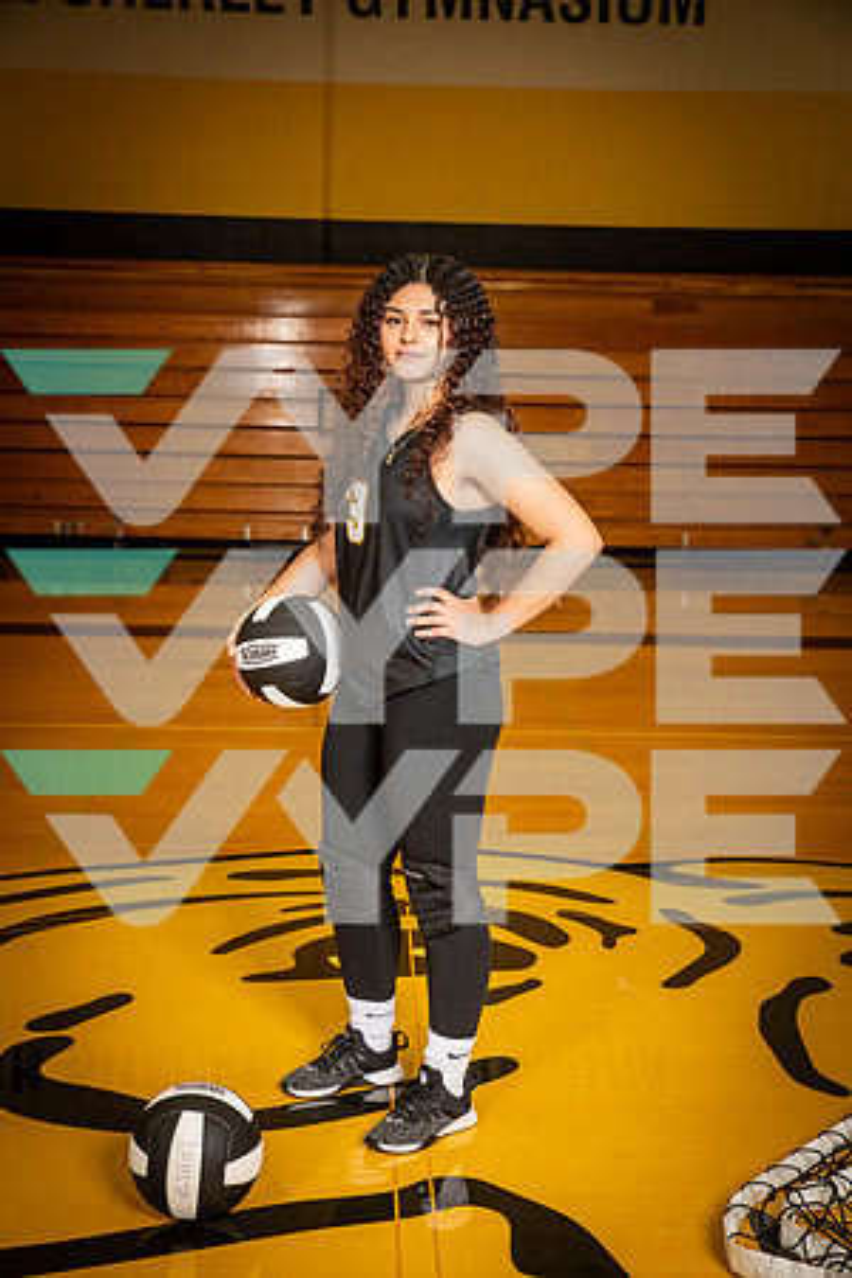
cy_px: 639
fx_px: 1952
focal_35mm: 55
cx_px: 426
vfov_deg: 36.2
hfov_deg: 24.6
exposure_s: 1/320
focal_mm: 55
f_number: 7.1
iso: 800
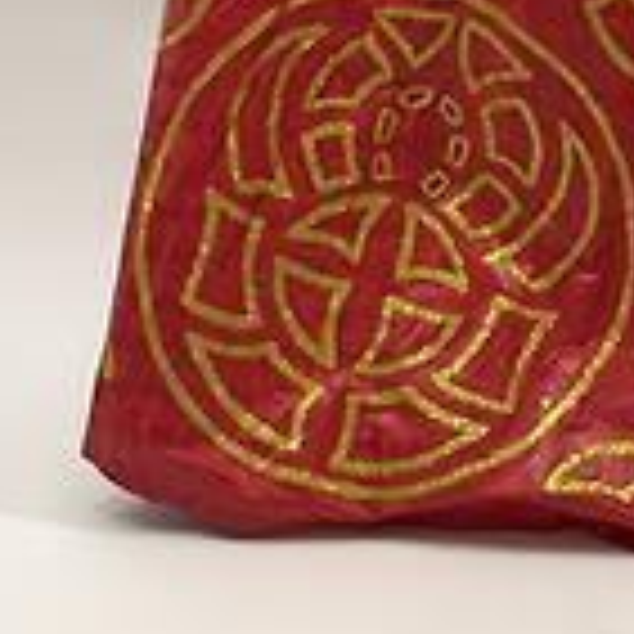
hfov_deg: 9.5
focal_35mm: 180
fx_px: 3730
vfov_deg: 9.2
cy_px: -576
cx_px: 818
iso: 50
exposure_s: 1/121
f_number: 1.78
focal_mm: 6.76
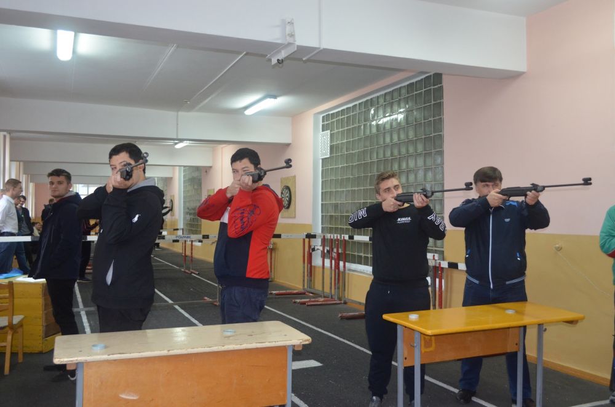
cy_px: 204
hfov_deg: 57.3
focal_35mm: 33
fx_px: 562
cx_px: 308
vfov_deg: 39.8
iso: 1400
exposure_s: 1/60
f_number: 3.8
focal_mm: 22
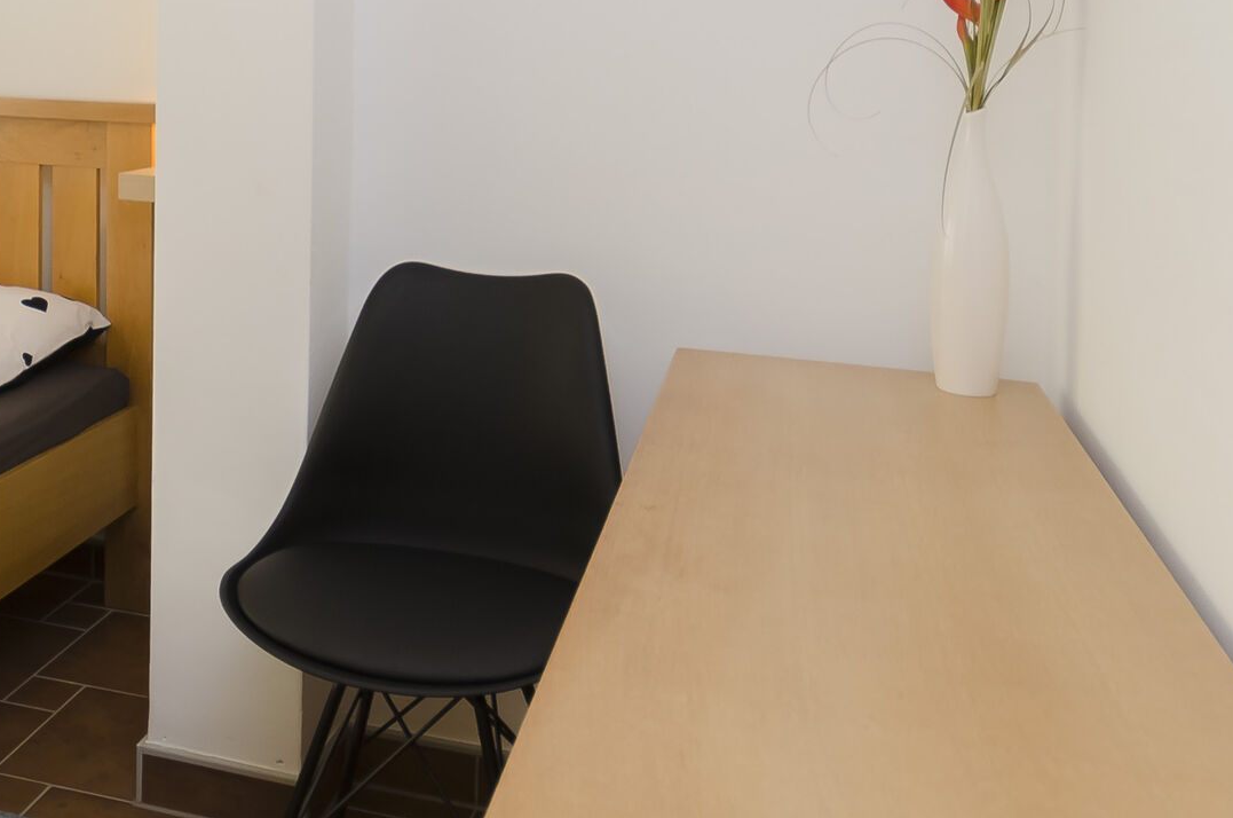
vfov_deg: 31.9
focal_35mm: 39
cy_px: 32
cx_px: 340
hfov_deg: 48.1
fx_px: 1333
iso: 200
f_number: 4.5
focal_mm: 10
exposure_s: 1/80
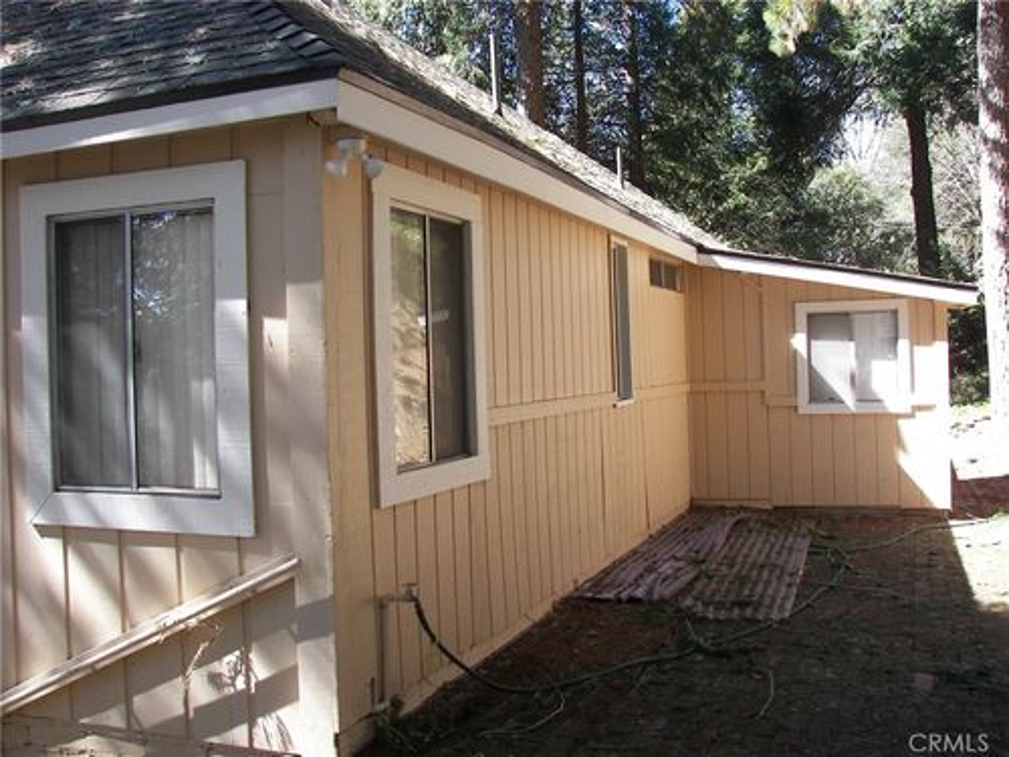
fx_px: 1049
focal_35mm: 36
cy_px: 378
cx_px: 504
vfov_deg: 39.7
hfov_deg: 51.4
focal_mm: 6
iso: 50
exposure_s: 1/100
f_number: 2.8
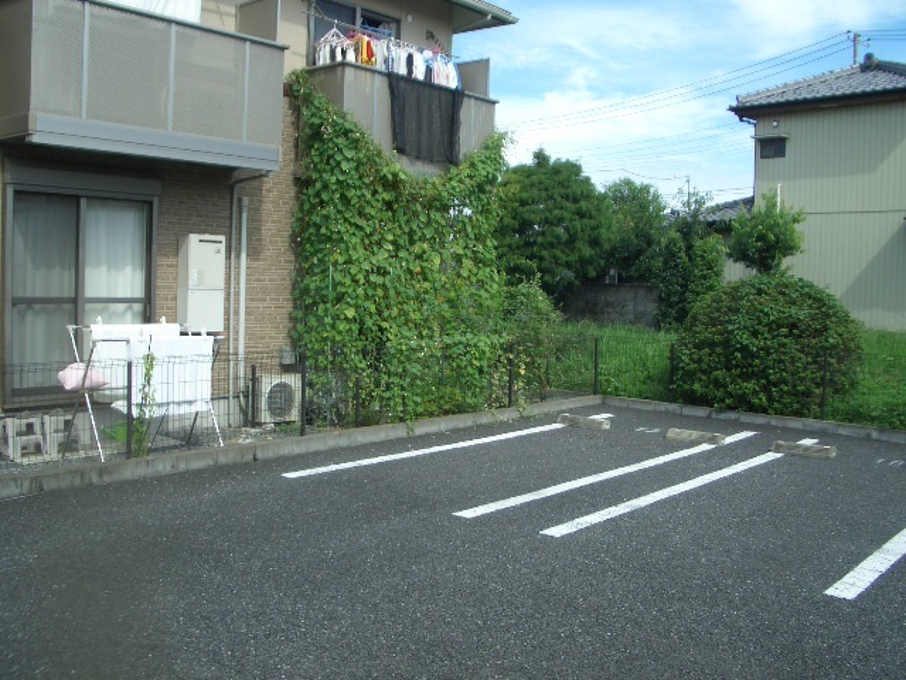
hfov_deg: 52.6
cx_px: 453
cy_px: 340
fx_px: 916
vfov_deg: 40.7
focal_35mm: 35
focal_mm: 5.8
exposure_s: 1/320
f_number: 4.3
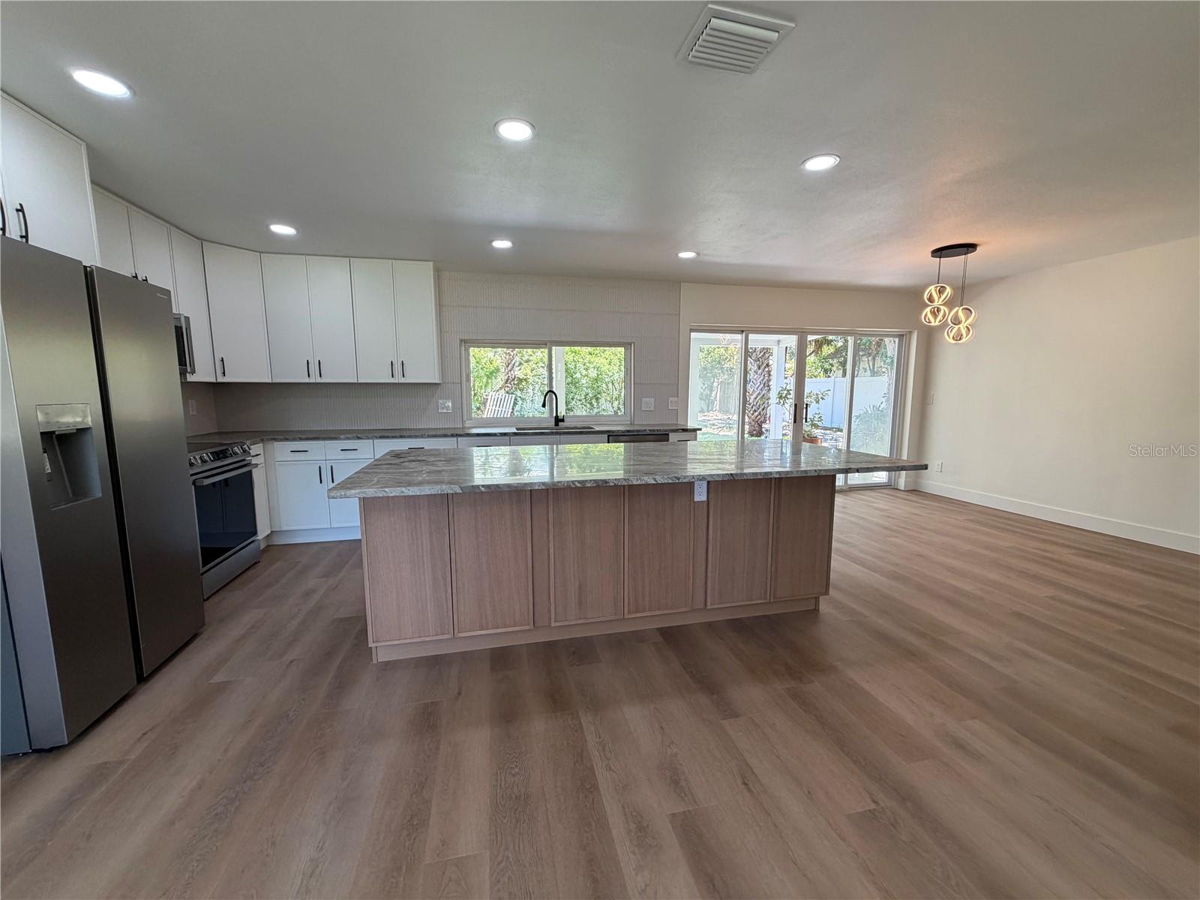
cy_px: 450
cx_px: 600
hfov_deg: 102.1
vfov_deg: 85.7
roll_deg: +0.0
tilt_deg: -7.5
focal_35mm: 14
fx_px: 485
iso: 160
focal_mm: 2.22
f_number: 2.2
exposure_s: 1/120
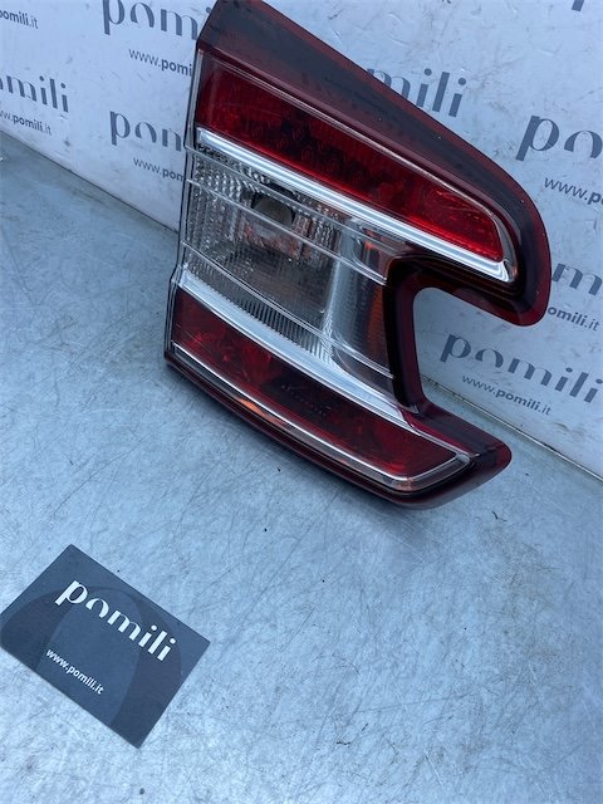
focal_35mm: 26
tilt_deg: -46.3
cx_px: 302
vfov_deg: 67.3
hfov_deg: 53.1
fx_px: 604
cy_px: 402
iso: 32
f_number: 1.8
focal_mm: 4.25
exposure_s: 1/822
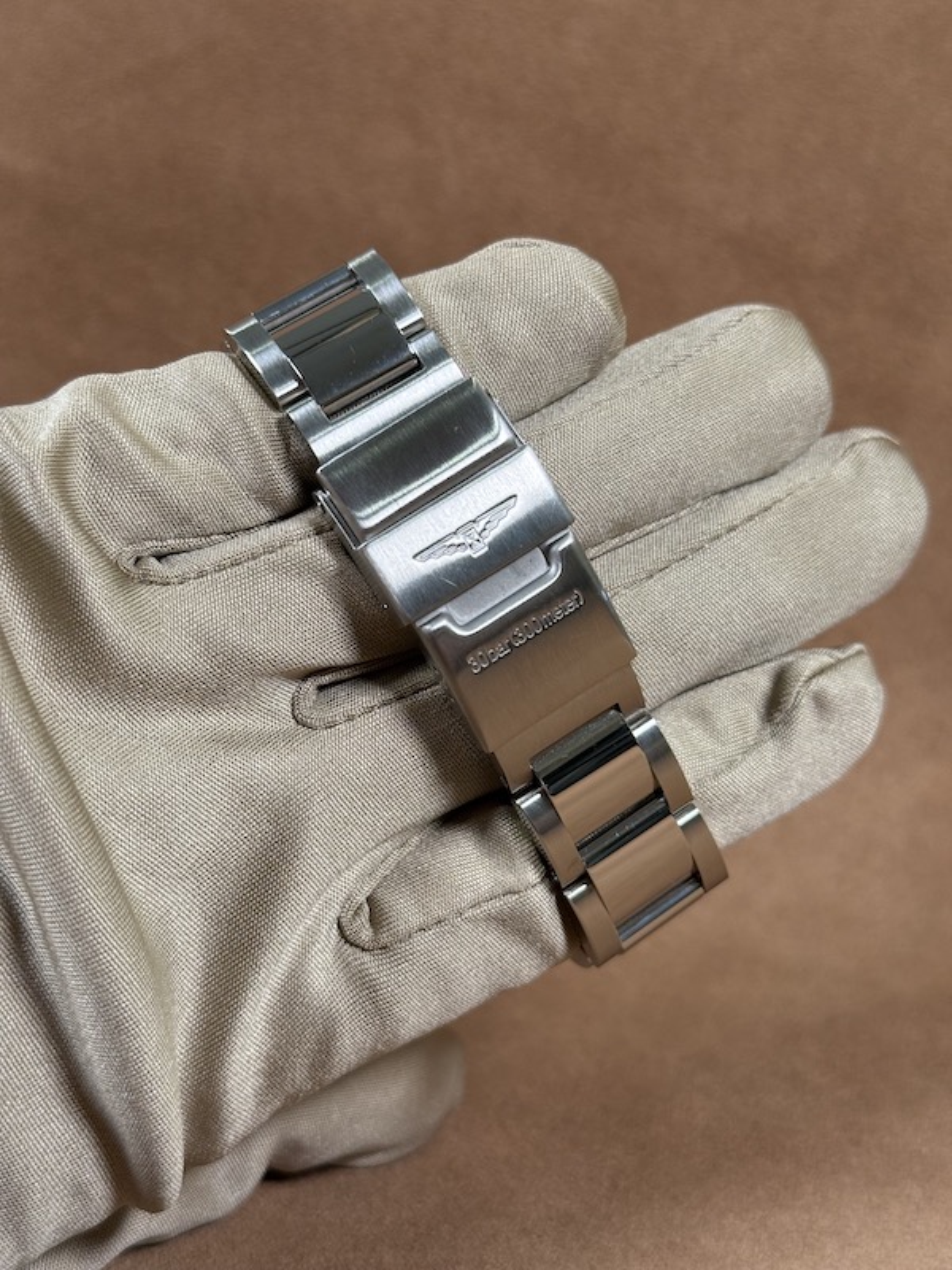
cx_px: 476
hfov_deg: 30.3
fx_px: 1760
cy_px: 635
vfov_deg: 39.7
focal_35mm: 48
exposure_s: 1/55
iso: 80
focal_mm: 6.76
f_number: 1.78
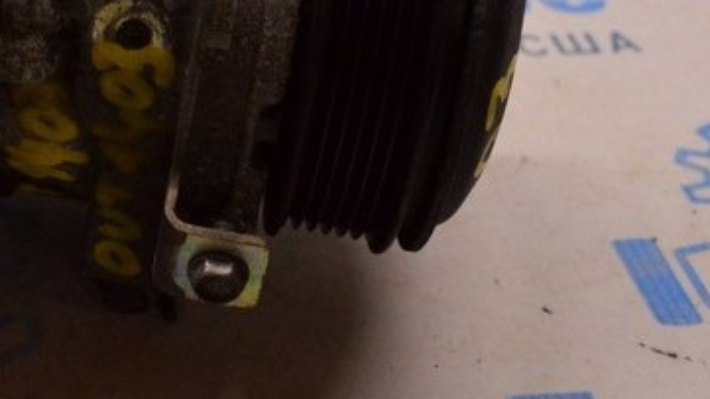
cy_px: -36
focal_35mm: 98
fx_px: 1845
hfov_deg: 21.1
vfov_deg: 12.2
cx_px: 20
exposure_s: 1/400
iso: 1600
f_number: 4
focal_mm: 22
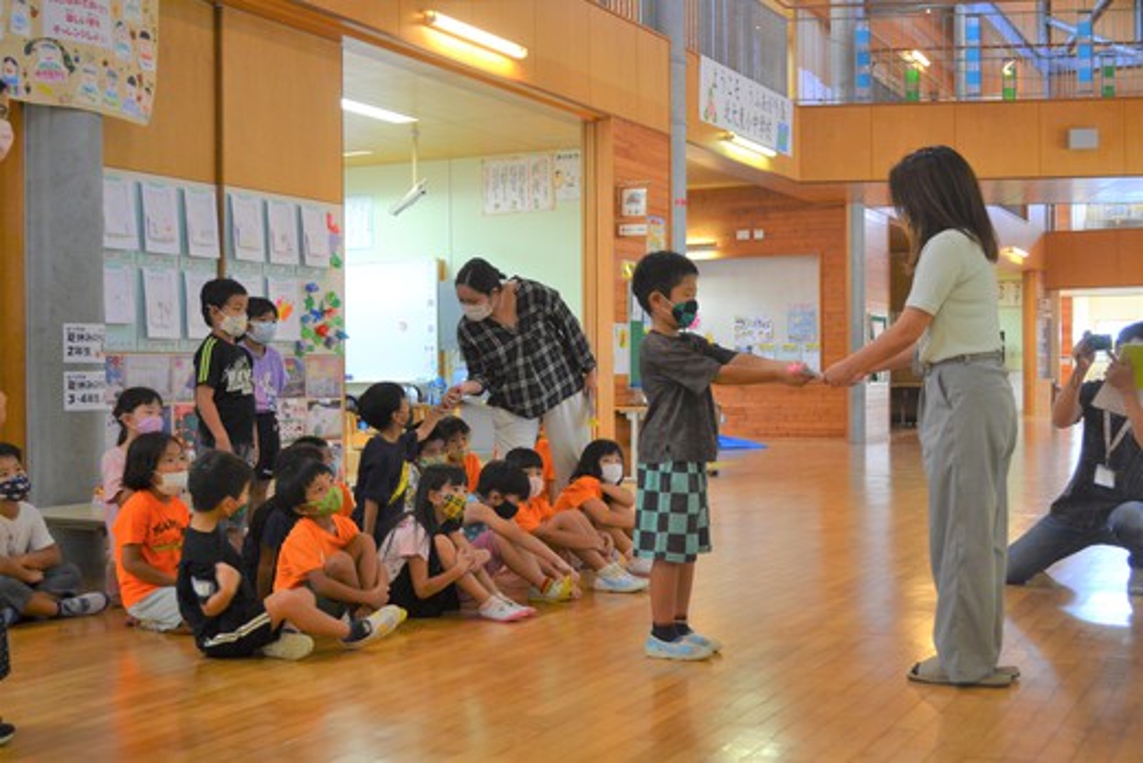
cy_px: 382
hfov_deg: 43.6
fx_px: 1429
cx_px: 572
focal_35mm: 45
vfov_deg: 29.9
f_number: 4.5
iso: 1100
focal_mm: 30
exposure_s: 1/60
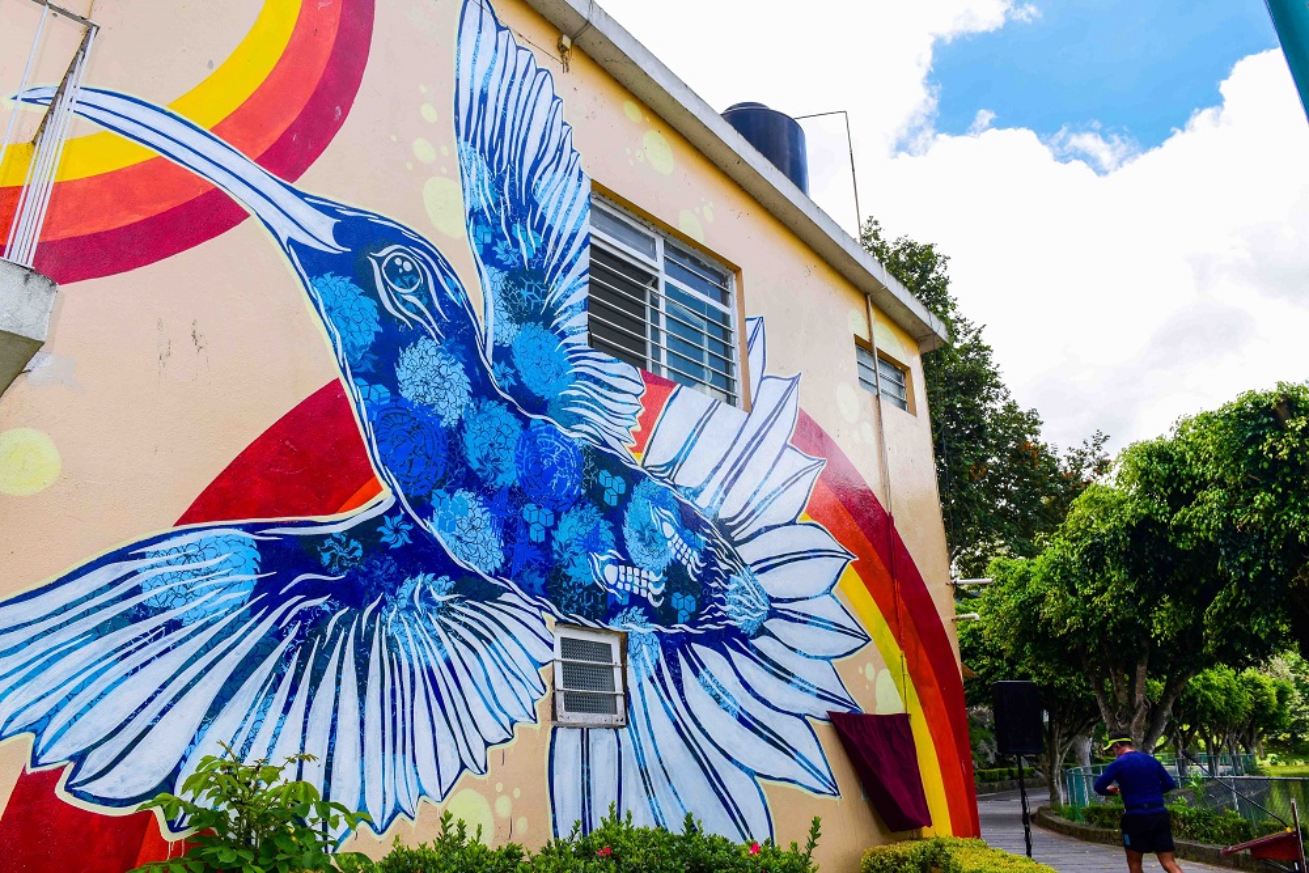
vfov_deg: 53.1
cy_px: 436
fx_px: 873
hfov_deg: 73.7
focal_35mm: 24
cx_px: 654
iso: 200
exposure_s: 1/200
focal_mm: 24
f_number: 11
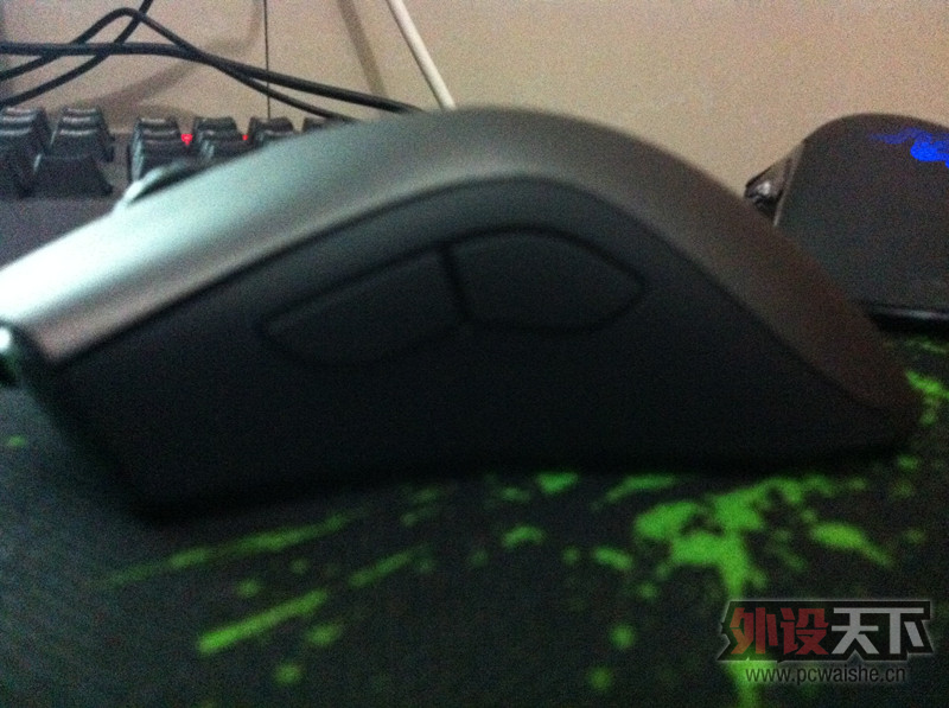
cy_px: 354
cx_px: 474
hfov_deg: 52.7
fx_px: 958
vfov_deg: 40.6
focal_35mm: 35
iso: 1000
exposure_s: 1/15
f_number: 2.8
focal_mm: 3.85
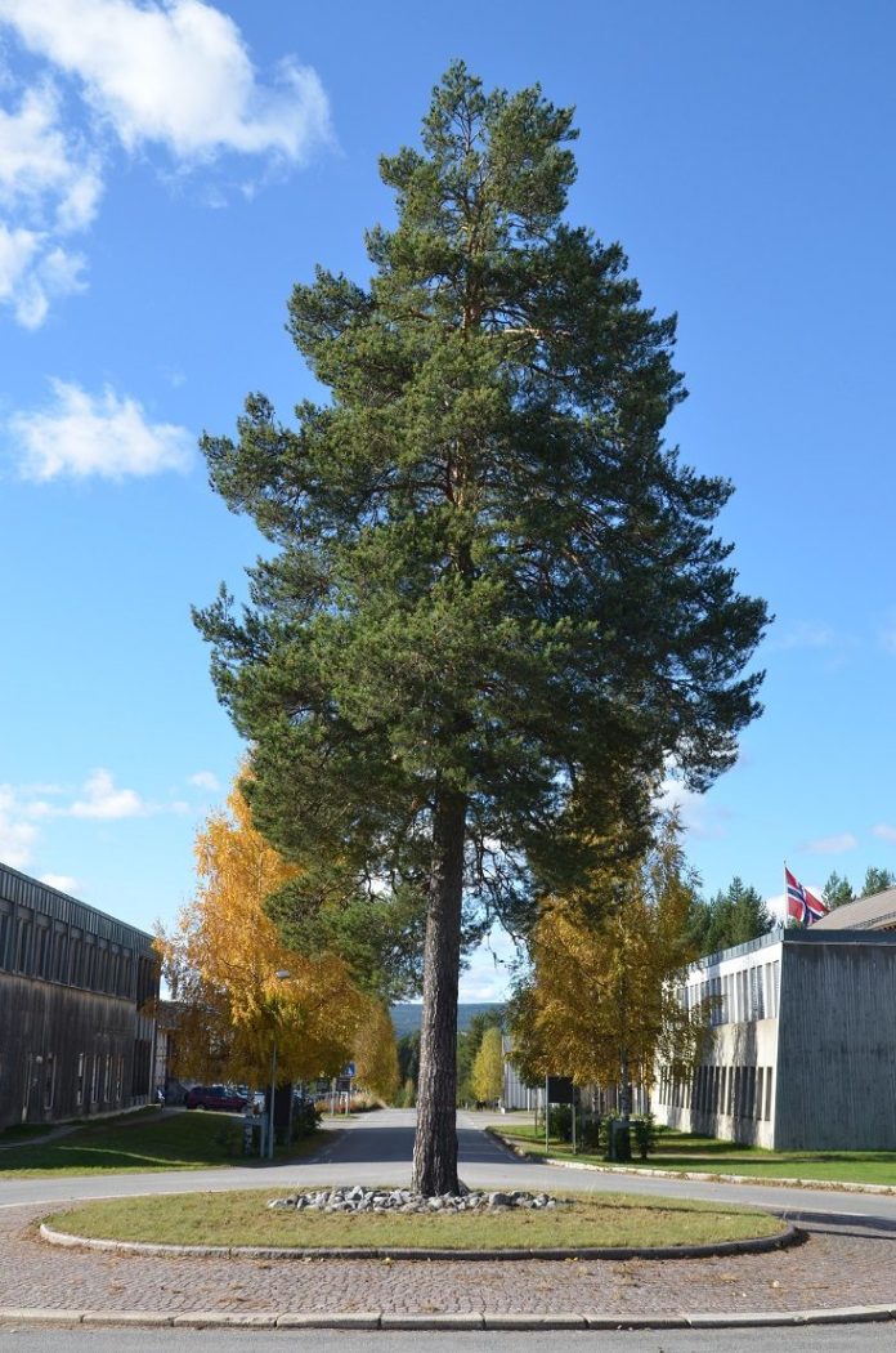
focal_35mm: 42
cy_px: 676
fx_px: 1574
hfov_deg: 31.8
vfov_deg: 46.5
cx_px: 448
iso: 160
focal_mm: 28
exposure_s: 1/250
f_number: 8
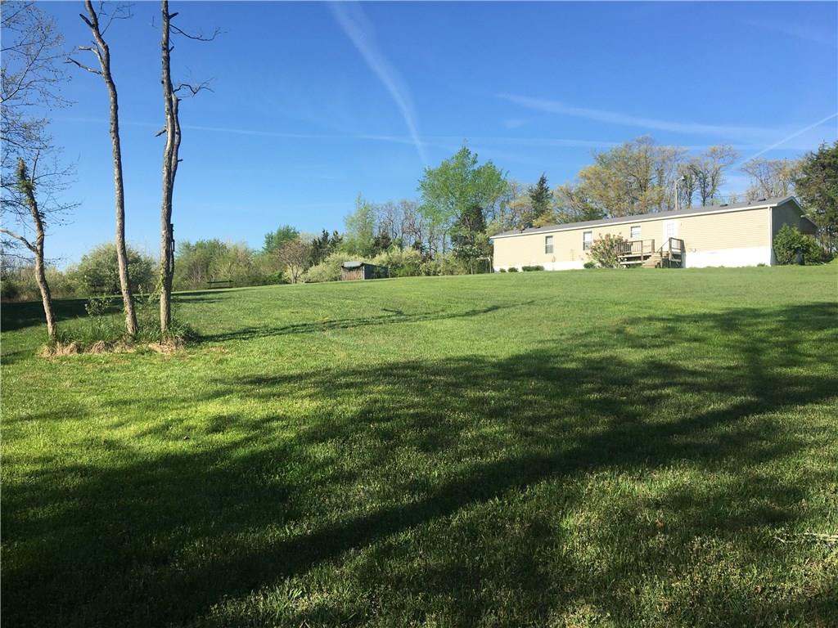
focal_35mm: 29
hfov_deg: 61.7
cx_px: 419
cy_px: 314
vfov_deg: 48.2
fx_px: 702
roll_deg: +1.0
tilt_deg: -0.2
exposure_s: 1/938
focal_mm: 4.15
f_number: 2.2
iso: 25
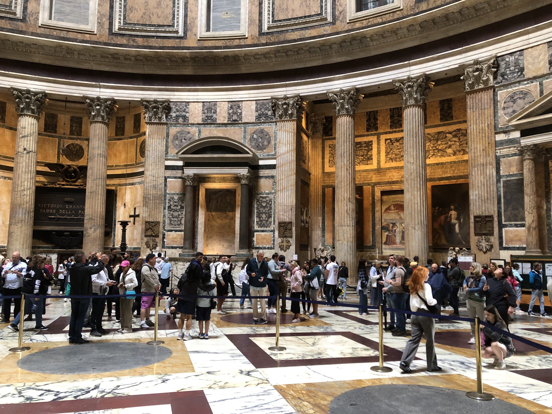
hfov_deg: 63.4
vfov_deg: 49.7
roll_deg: -0.1
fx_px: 446
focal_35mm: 28
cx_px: 276
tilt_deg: +5.1
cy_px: 207
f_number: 1.8
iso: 80
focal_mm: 4
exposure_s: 1/17
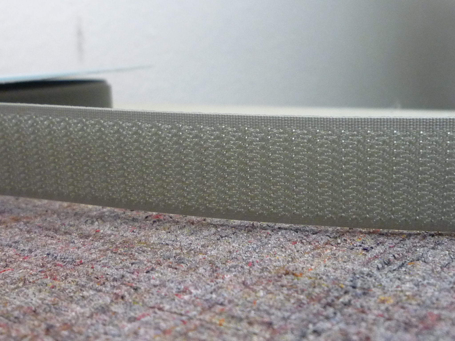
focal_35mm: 46
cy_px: 170
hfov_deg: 41.2
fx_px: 605
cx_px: 228
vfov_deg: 31.5
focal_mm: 4.5
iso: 320
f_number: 2.8
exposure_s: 1/30
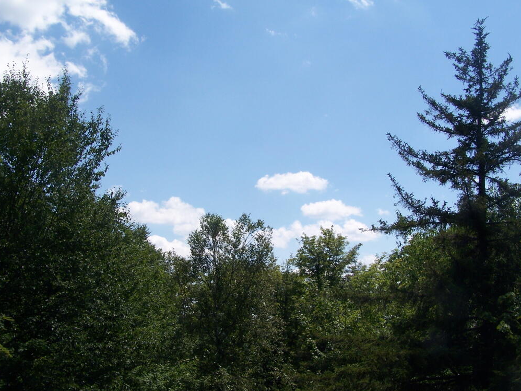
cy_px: 192
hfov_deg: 47.9
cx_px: 260
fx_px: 587
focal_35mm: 39
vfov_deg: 36.8
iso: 80
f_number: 5.6
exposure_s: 1/500
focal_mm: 6.3
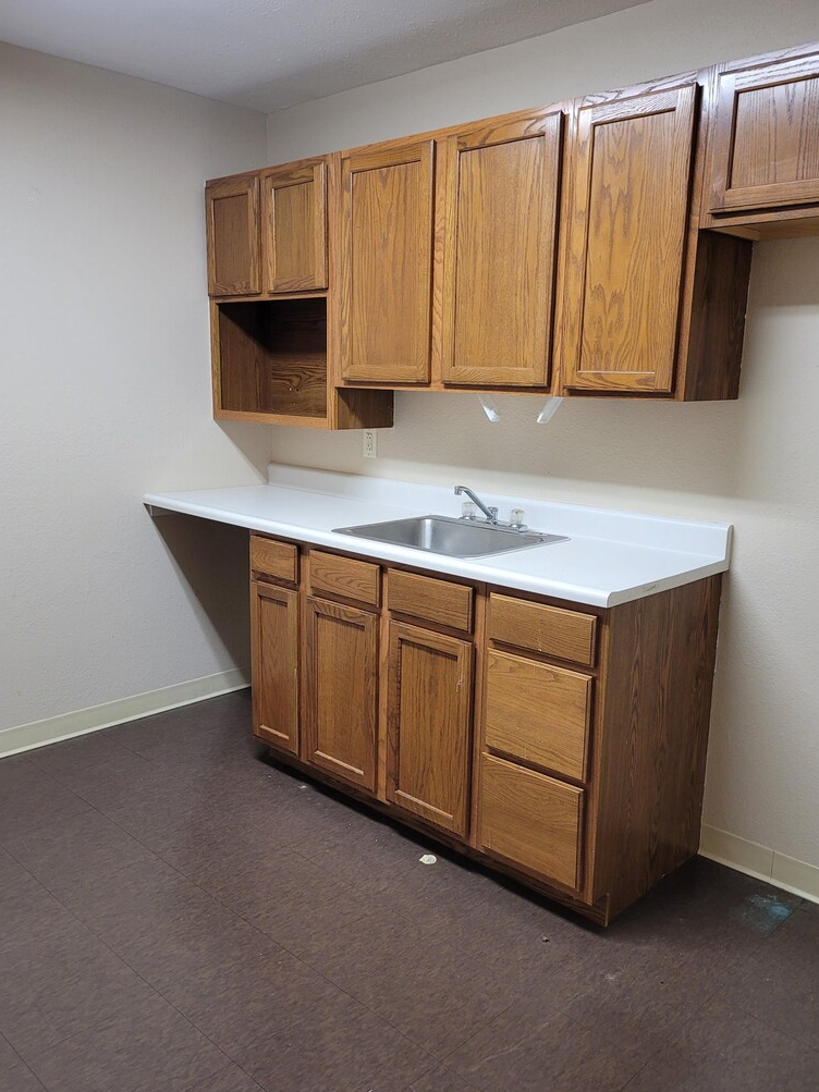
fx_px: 883
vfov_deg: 63.4
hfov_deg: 49.7
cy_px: 562
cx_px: 417
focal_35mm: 28
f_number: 1.8
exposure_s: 1/40
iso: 160
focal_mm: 5.4
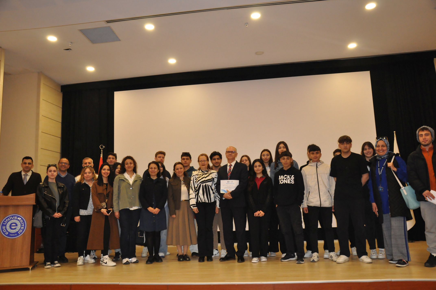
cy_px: 145
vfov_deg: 41.6
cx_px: 218
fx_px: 381
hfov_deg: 59.6
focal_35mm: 32
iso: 2000
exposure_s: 1/80
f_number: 5
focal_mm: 21
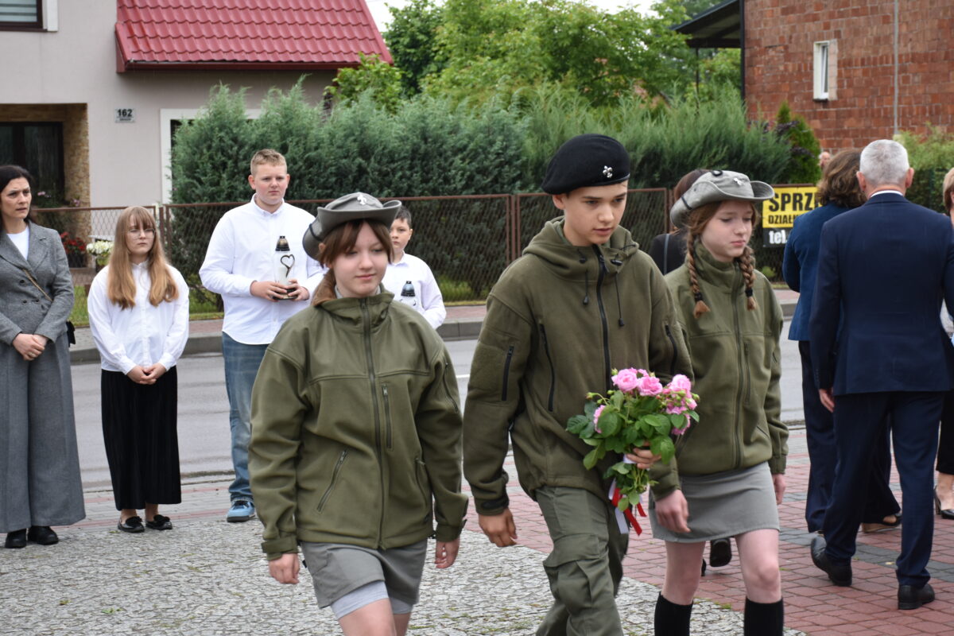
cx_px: 477
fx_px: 1987
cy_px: 318
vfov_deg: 18.2
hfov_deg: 27.0
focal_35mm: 75
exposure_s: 1/160
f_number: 6.3
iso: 400
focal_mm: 50
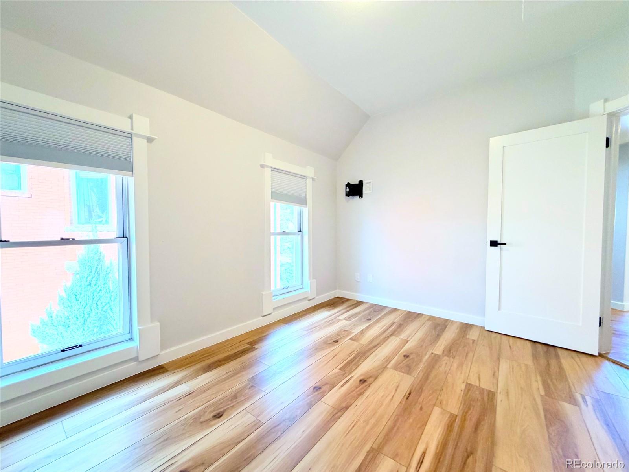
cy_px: 236
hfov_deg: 102.1
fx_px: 254
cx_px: 314
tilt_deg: -0.8
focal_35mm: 14
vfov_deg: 85.7
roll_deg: +0.5
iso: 250
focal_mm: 2.22
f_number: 2.2
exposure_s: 1/120
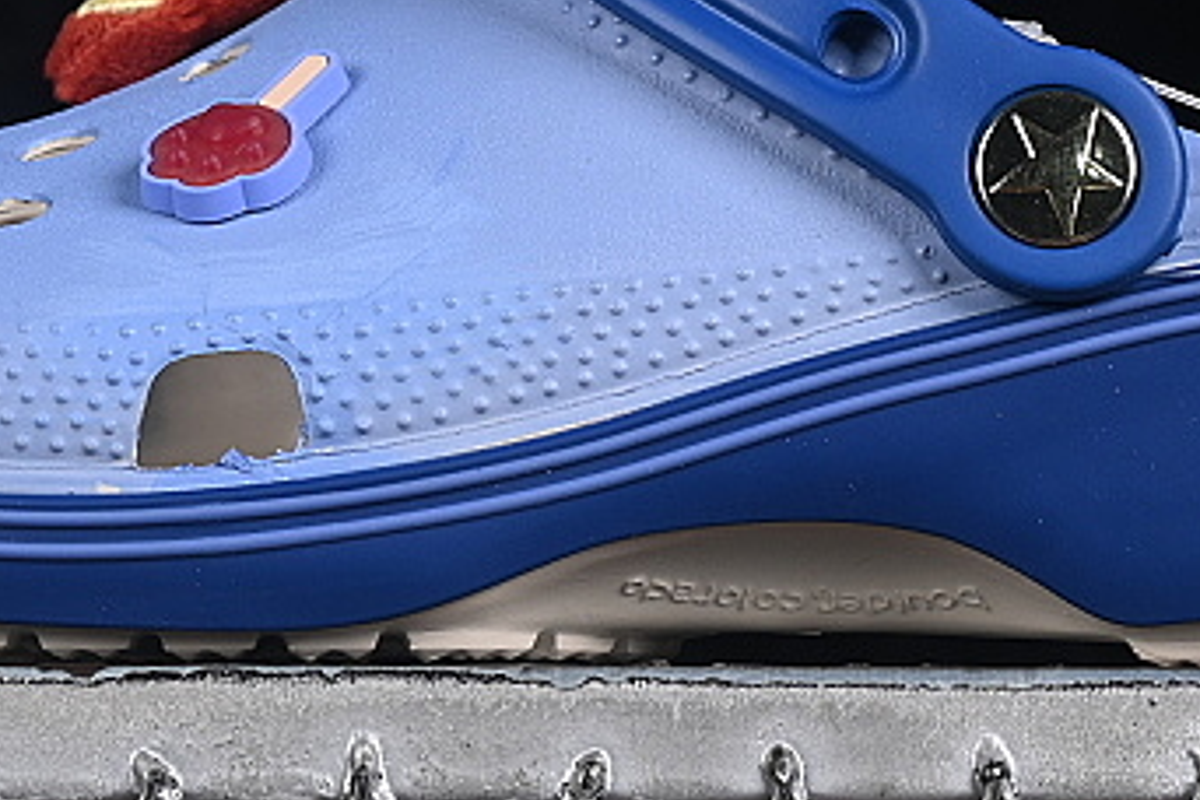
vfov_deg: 5.8
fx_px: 7899
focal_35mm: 237
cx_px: 635
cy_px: -116
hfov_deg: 8.7
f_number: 8
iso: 160
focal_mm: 50
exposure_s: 1/80
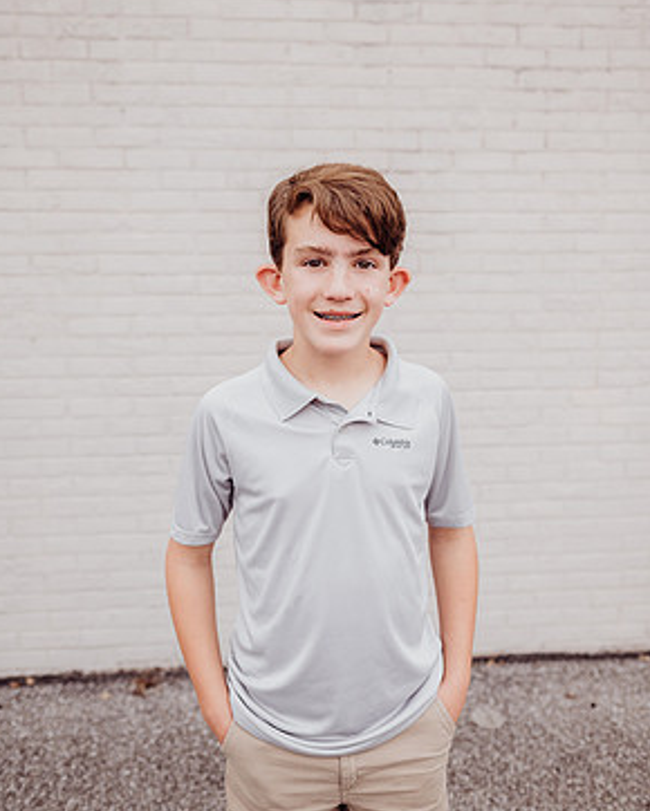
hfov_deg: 51.6
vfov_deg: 61.9
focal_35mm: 28
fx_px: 673
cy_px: 347
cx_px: 325
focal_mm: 24
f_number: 2.5
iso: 200
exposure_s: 1/200
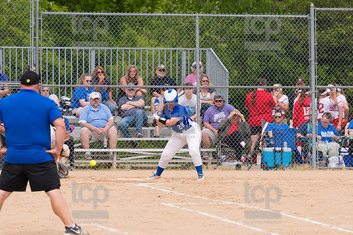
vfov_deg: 4.6
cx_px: 176
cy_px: 118
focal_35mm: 300
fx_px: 2940
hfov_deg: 6.9
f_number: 5.6
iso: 320
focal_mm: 200
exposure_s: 1/1600
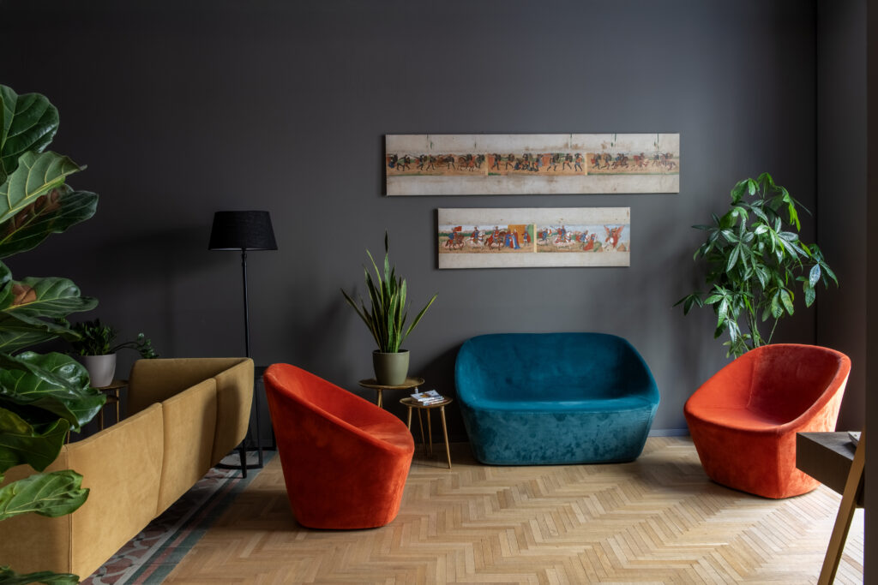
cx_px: 439
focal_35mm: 29
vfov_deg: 45.0
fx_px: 707
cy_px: 292
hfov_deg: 63.7
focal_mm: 29
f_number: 11
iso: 250
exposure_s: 1/10
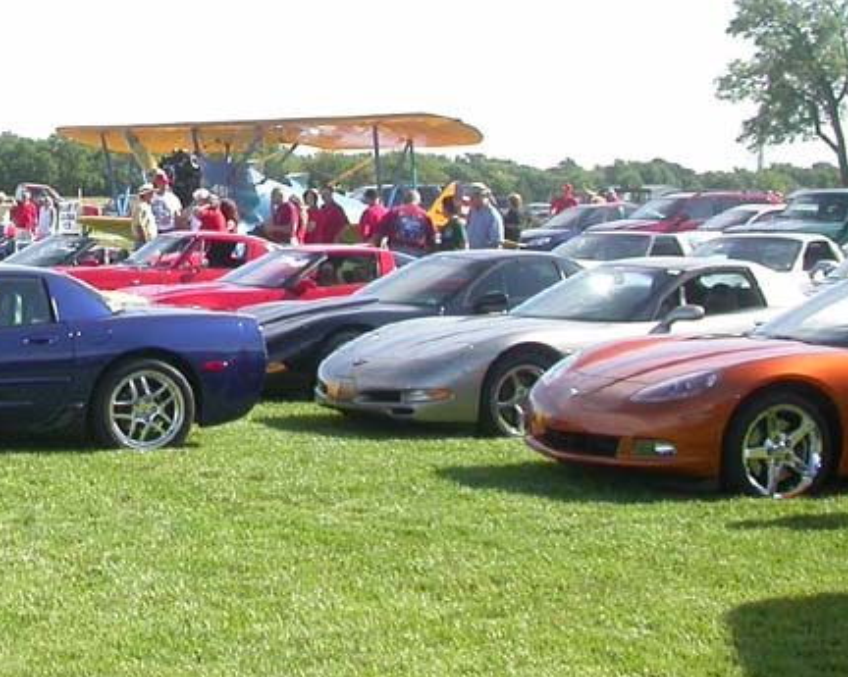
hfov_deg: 20.7
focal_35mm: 88
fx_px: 2207
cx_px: -77
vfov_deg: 17.4
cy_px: 216
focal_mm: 7.85
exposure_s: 1/1000
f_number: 2.6
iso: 100
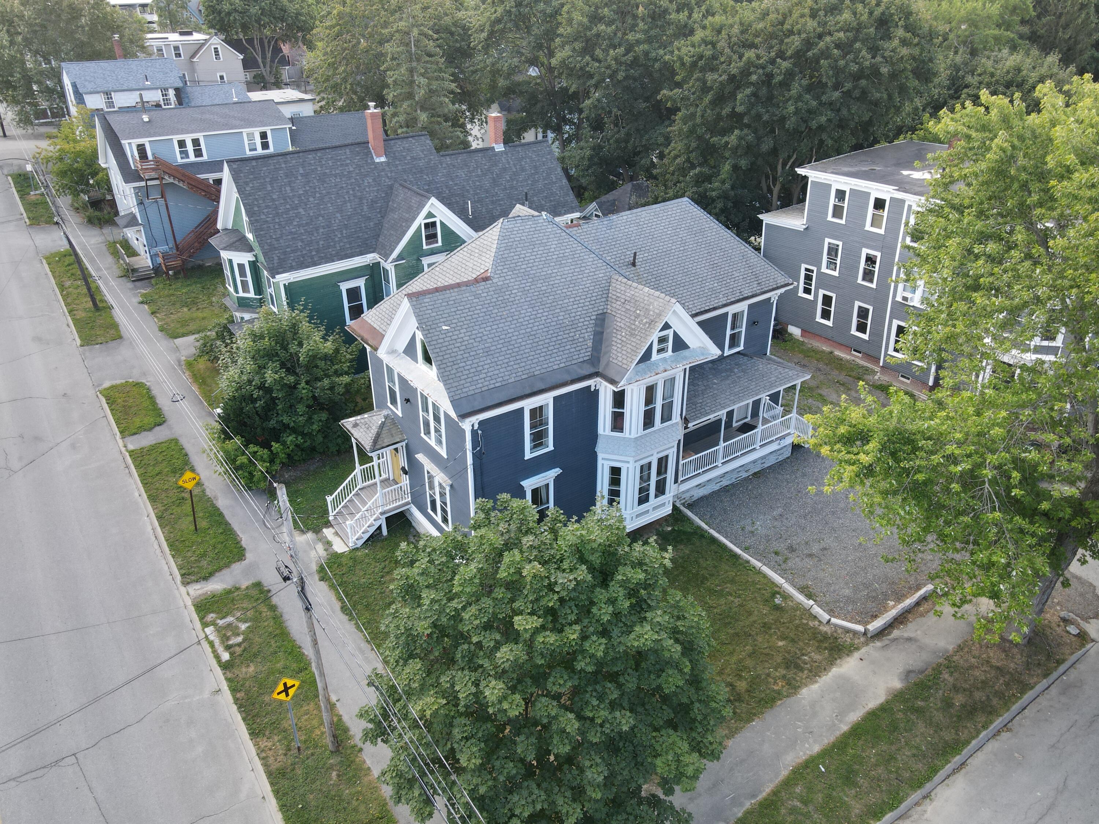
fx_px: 762
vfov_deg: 56.8
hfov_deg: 71.6
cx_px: 550
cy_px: 412
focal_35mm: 24
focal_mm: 4.5
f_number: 2.8
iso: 100
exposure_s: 1/80
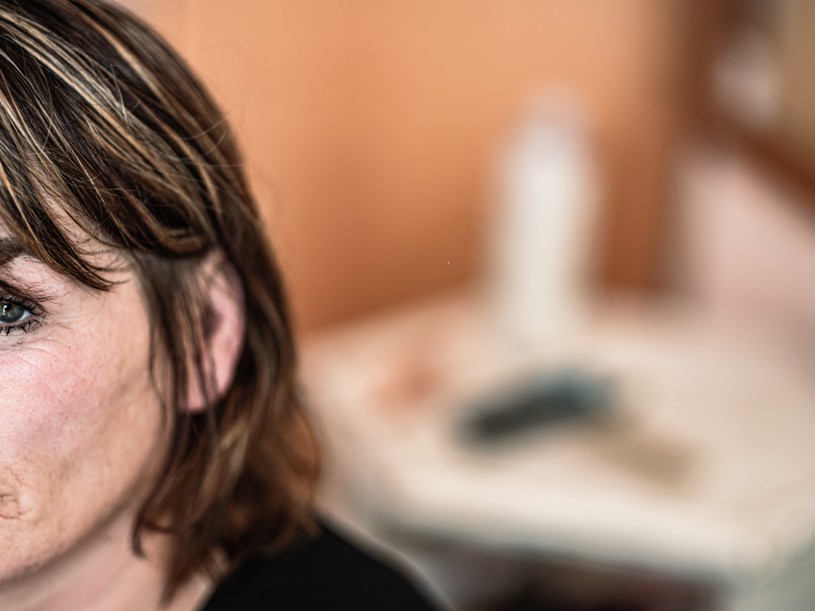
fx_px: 2190
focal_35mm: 93
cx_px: 384
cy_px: 308
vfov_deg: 15.9
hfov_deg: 21.1
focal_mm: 85
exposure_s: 1/100
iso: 500
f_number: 1.4
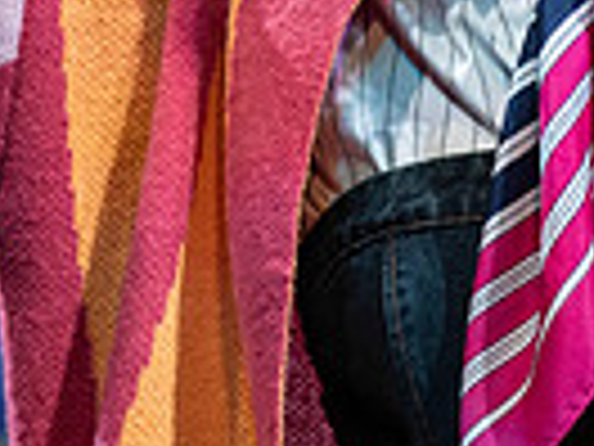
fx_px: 6504
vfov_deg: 3.9
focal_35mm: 379
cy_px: -99
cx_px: 135
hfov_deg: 5.2
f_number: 2.8
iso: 2800
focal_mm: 90
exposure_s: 1/640
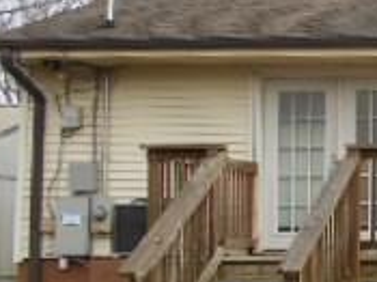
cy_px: 164
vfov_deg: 15.5
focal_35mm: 95
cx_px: 666
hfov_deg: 17.2
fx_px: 1034
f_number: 3.2
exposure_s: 1/400
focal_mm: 4.6
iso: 80
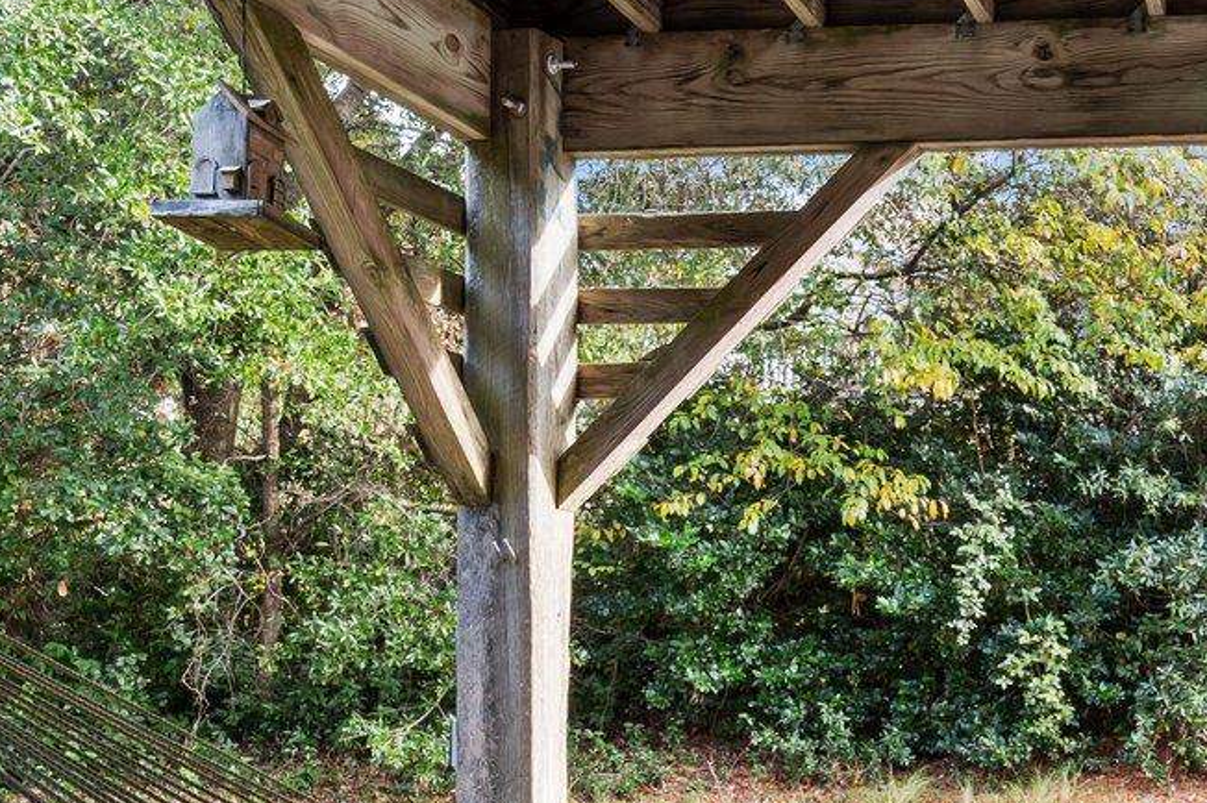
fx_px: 1474
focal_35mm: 44
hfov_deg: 41.0
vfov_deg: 29.8
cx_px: 1090
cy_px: 641
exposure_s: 1/13
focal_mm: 14
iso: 100
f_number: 8
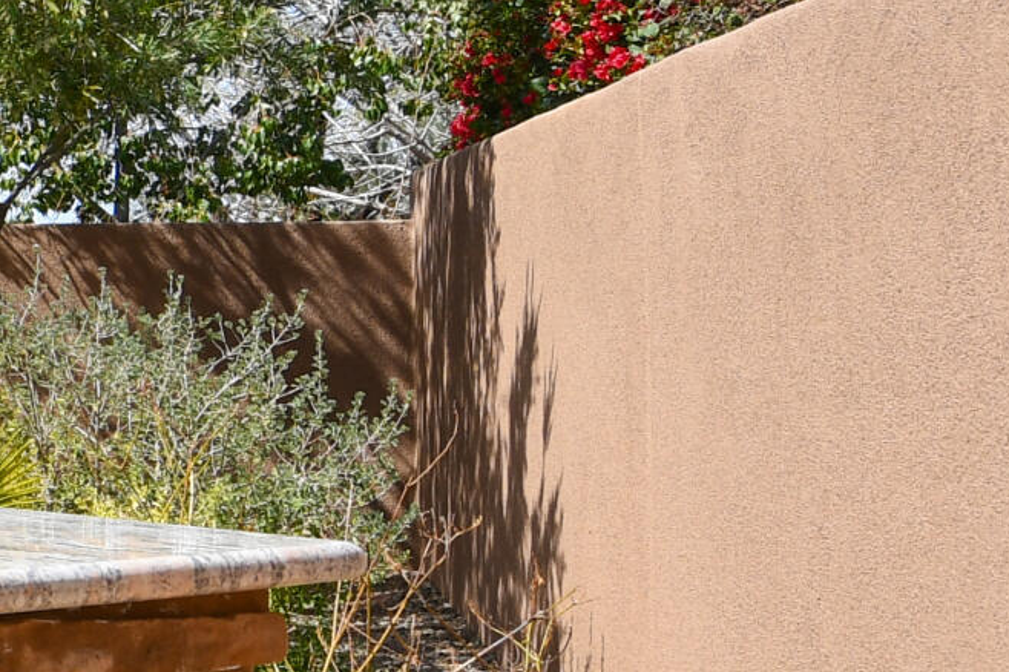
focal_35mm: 73
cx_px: -1012
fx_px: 2045
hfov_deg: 18.3
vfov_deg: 18.6
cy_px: 207
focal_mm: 11
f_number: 9
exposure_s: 1/320
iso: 100
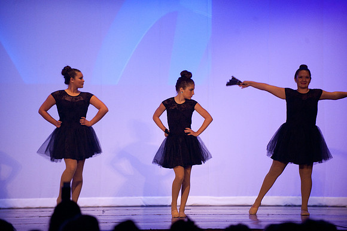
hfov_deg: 10.3
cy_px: 116
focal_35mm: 200
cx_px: 174
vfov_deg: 6.9
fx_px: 1927
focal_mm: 200
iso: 3200
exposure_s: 1/200
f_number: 2.8
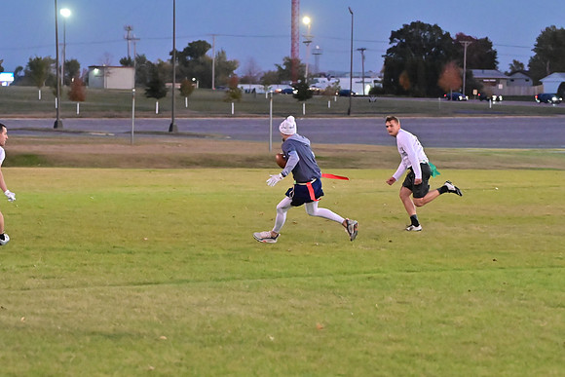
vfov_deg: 10.4
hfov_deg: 15.5
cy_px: 188
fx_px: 2072
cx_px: 282
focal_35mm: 132
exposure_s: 1/400
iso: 6400
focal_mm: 88
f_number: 4
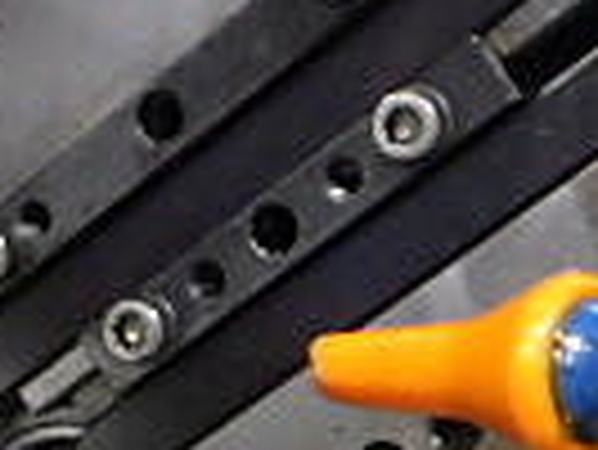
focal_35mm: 135
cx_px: -31
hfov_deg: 14.3
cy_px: 459
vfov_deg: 10.9
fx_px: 2334
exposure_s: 1/13
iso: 1600
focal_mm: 5
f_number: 3.5
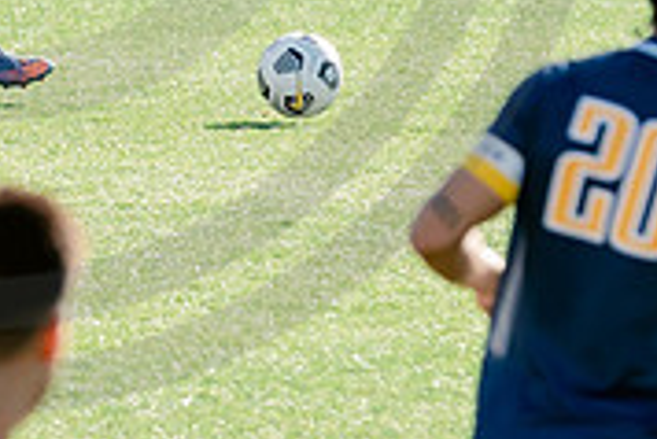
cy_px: 108
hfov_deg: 1.4
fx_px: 26648
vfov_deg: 0.9
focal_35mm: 1459
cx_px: -47
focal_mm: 200
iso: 640
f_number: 4.5
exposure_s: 1/1250
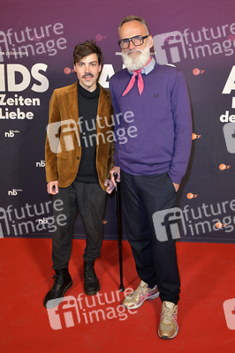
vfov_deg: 63.7
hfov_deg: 44.9
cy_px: 176
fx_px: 284
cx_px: 118
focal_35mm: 29
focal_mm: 29
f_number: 6.3
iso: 2000
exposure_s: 1/200
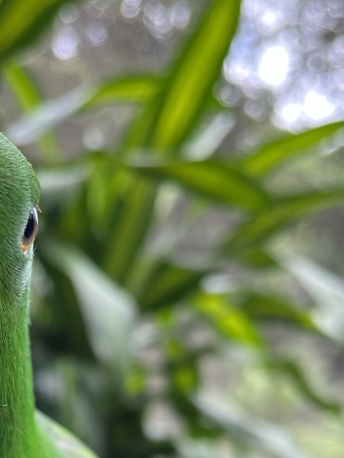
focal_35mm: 67
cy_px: 528
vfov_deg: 26.3
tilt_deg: -7.1
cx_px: 53
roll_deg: -0.8
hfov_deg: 21.6
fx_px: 888
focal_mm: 5.1
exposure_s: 1/192
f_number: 1.6
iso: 40
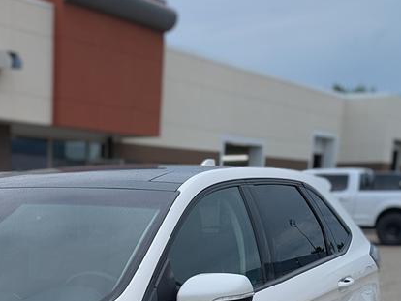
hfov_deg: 24.6
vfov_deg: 18.4
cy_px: 401
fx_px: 858
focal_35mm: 74
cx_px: -37
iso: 21
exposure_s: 1/630
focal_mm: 6.9
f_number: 1.68
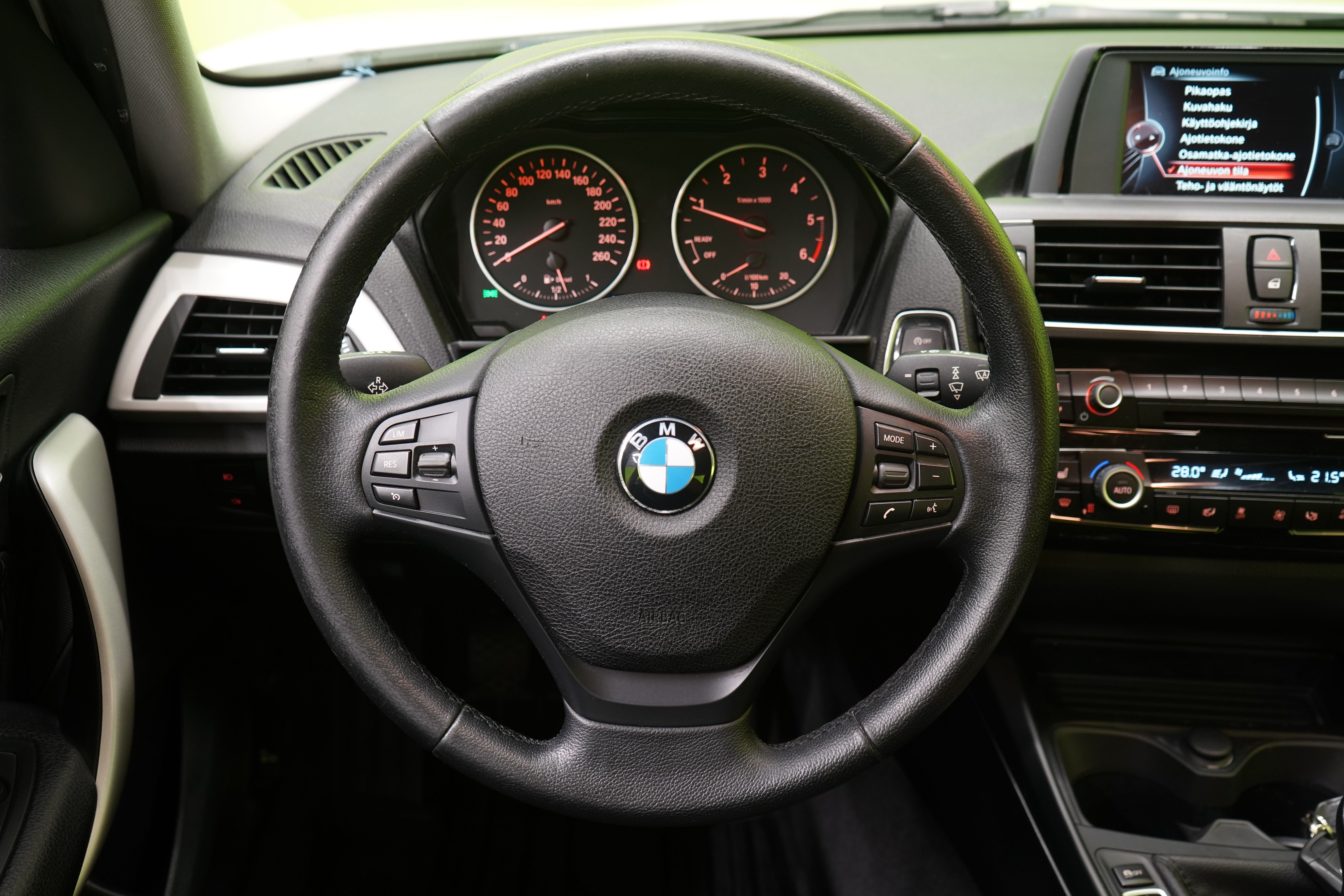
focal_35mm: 34
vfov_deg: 38.9
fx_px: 1269
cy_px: 448
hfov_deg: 55.8
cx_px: 672
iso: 1250
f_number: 5
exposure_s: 1/15
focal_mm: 34
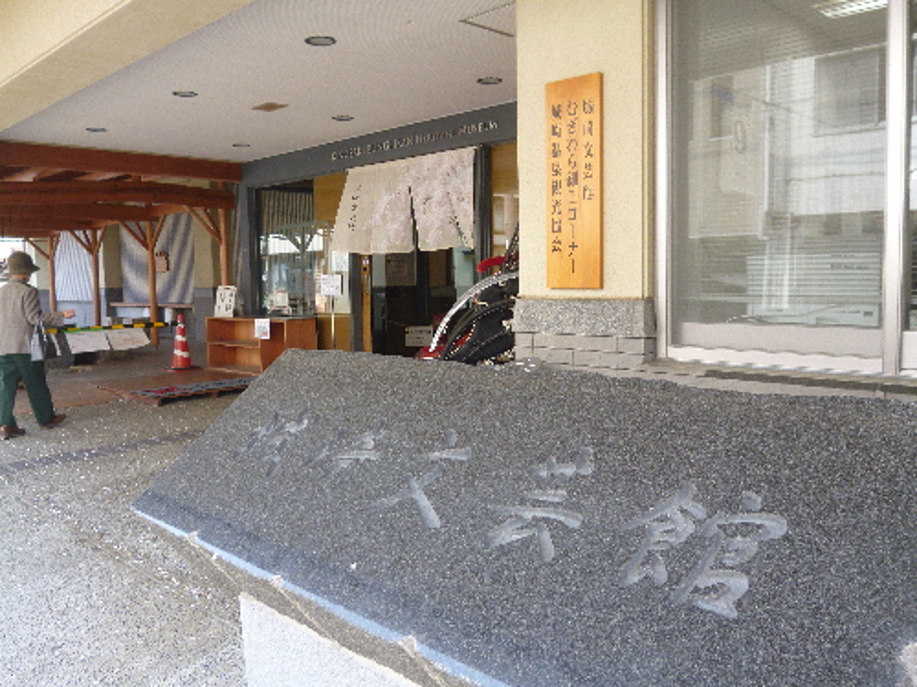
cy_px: 344
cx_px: 458
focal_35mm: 29
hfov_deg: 61.7
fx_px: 768
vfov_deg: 48.2
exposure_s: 1/60
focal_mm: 5.2
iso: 100
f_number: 2.7
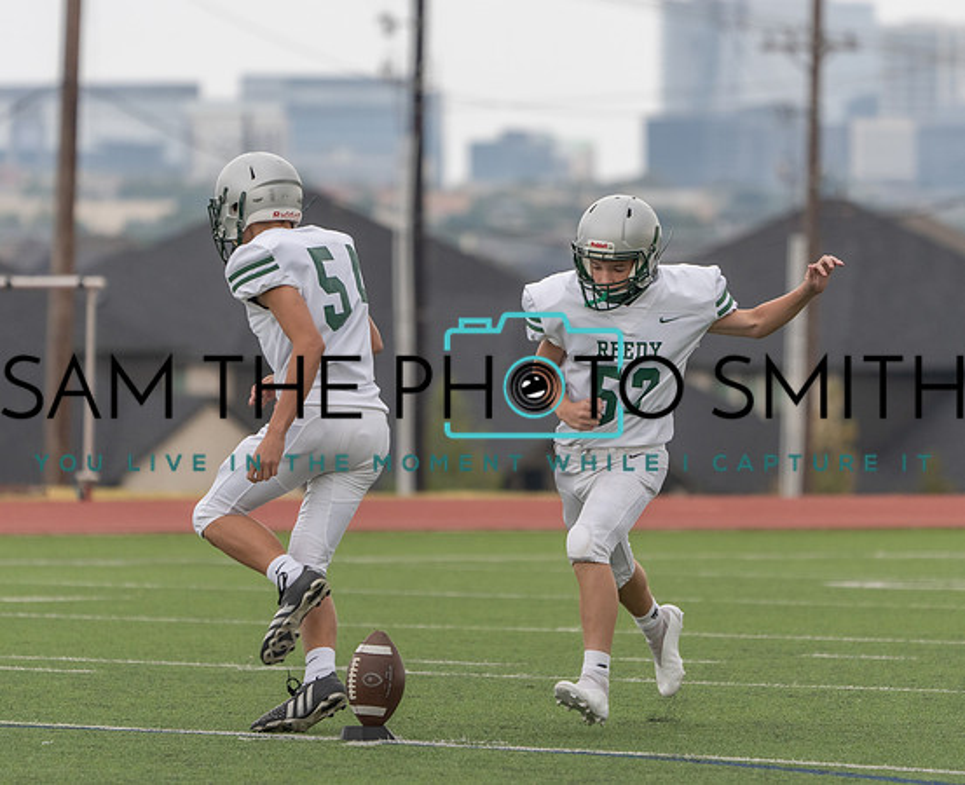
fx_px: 12091
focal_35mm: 421
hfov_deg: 4.6
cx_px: 554
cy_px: 429
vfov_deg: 3.7
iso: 800
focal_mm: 303
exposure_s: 1/1000
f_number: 5.6
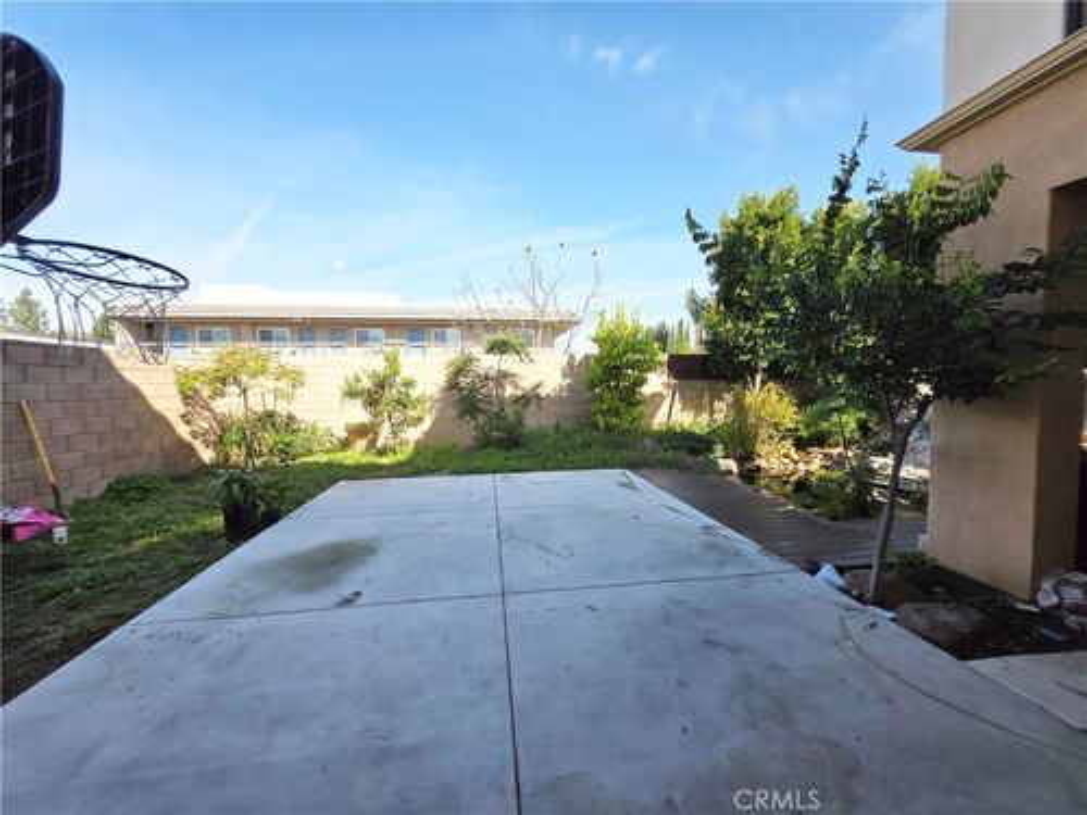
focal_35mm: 13
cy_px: 408
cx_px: 544
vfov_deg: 89.9
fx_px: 408
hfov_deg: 106.2
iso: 25
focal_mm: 1.7
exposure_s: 1/624
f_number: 2.2
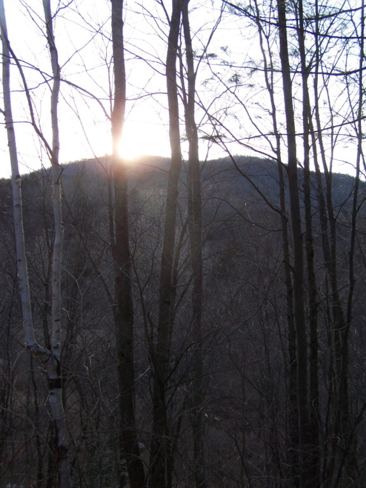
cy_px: 244
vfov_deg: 49.0
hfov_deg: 37.7
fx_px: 536
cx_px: 183
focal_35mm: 38
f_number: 2.8
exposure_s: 1/400
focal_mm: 6.3
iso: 80
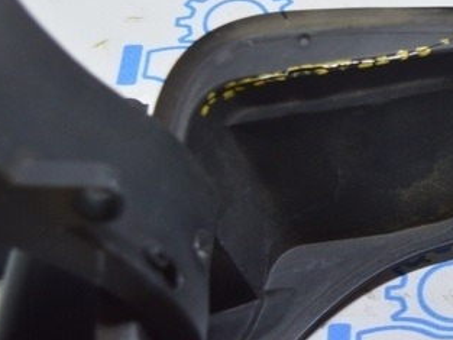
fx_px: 1479
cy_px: 197
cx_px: 491
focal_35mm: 113
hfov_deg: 16.9
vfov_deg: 13.1
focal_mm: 24
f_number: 4
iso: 400
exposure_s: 1/50
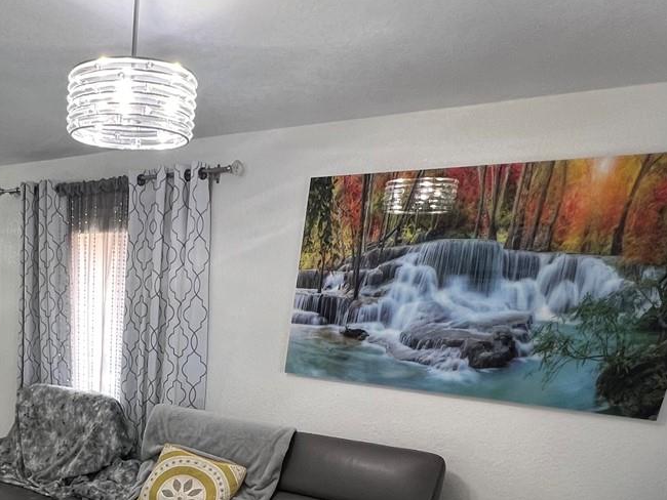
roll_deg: -2.9
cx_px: 99
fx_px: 617
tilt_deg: -18.9
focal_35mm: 32
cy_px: 512
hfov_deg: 51.7
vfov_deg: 38.6
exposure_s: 1/60
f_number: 1.8
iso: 125
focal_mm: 1.57
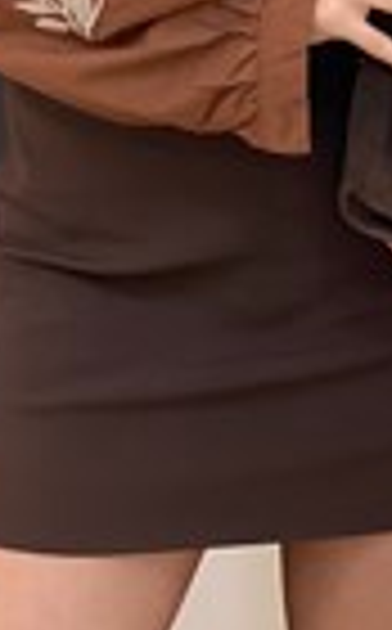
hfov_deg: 8.0
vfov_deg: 12.5
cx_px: 342
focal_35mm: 163
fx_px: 2798
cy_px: -196
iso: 125
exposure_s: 1/100
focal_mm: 6
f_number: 2
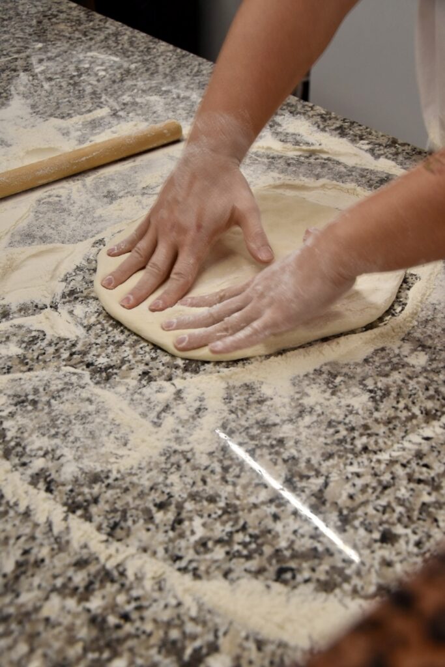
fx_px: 778
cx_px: 222
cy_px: 334
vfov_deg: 46.4
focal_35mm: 42
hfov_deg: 31.9
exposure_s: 1/80
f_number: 4
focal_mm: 28
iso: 400
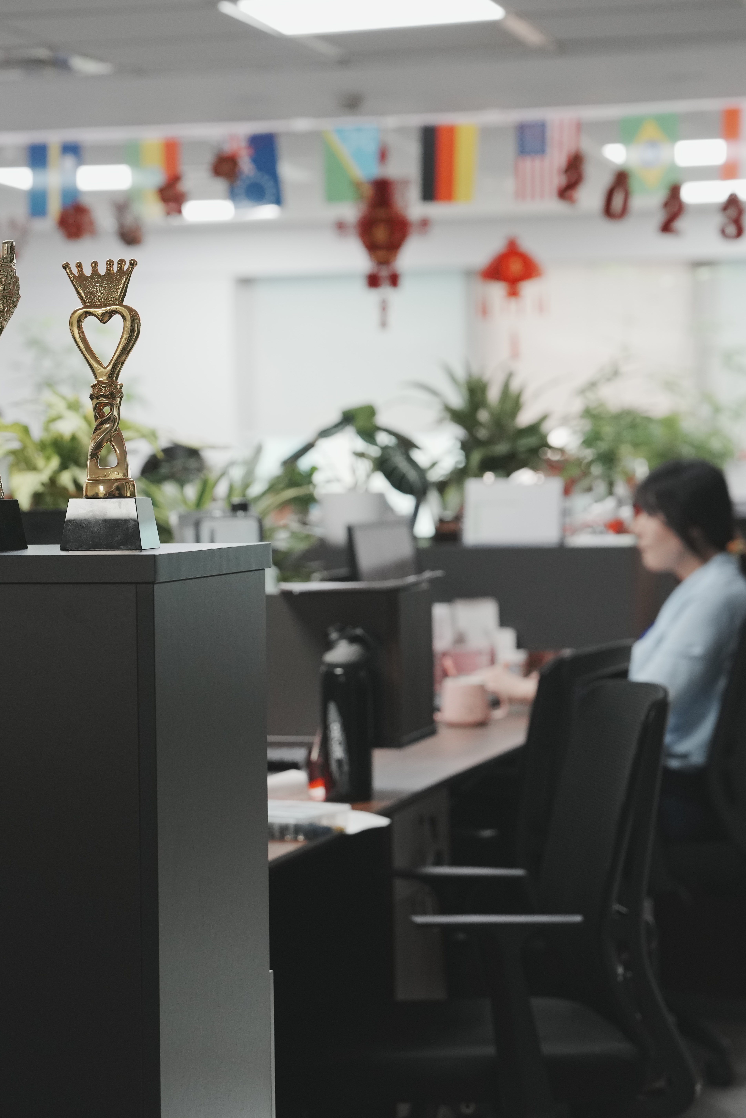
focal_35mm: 106
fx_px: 3295
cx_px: 264
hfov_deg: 12.9
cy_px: 559
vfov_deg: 19.3
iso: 1000
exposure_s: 1/125
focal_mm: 70
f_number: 4
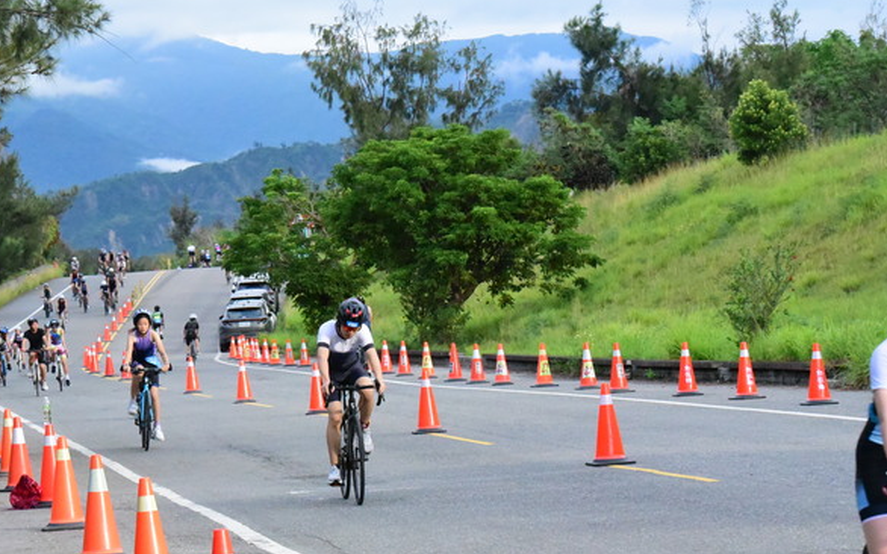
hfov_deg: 13.8
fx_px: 3674
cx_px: 325
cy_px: 359
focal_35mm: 152
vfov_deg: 8.6
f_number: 13
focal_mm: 112
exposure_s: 1/2500
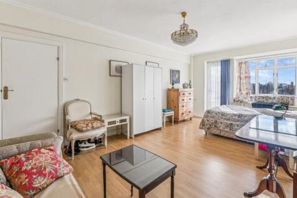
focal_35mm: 16
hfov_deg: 96.8
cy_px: 99
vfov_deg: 73.7
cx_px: 148
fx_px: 132
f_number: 8
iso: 250
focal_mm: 10.9
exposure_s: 1/80
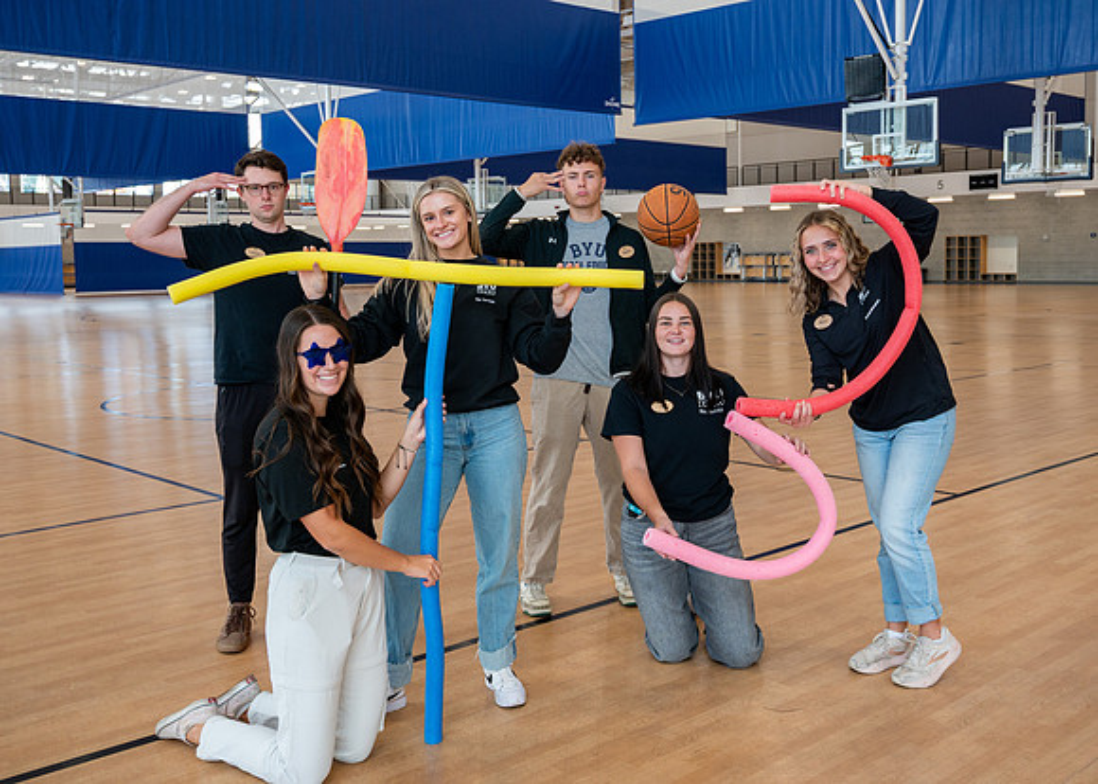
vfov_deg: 36.9
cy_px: 352
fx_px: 1173
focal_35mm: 38
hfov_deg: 50.2
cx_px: 577
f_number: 5
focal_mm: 32.5
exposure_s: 1/125
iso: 640
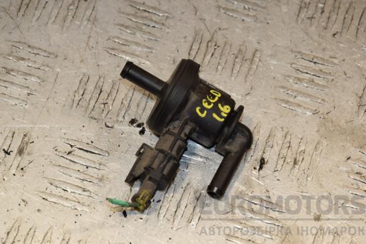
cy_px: 120
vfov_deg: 8.4
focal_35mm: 164
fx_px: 1662
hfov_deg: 12.6
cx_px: 187
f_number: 9
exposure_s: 1/200
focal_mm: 105
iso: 800
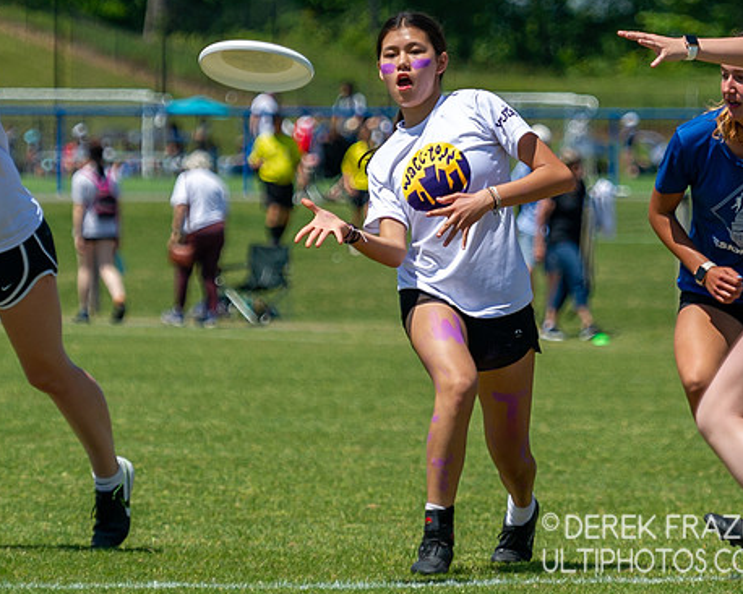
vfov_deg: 3.4
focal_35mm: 461
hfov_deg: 4.2
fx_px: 10133
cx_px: 426
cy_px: 189
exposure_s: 1/3200
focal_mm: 170
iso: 280
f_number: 4
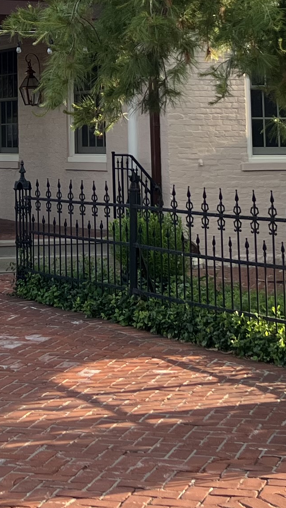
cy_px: -16
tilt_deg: +6.8
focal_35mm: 100
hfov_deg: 11.9
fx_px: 1349
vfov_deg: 20.6
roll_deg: +0.1
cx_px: -33
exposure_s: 1/1377
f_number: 1.5
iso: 50
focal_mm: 5.7
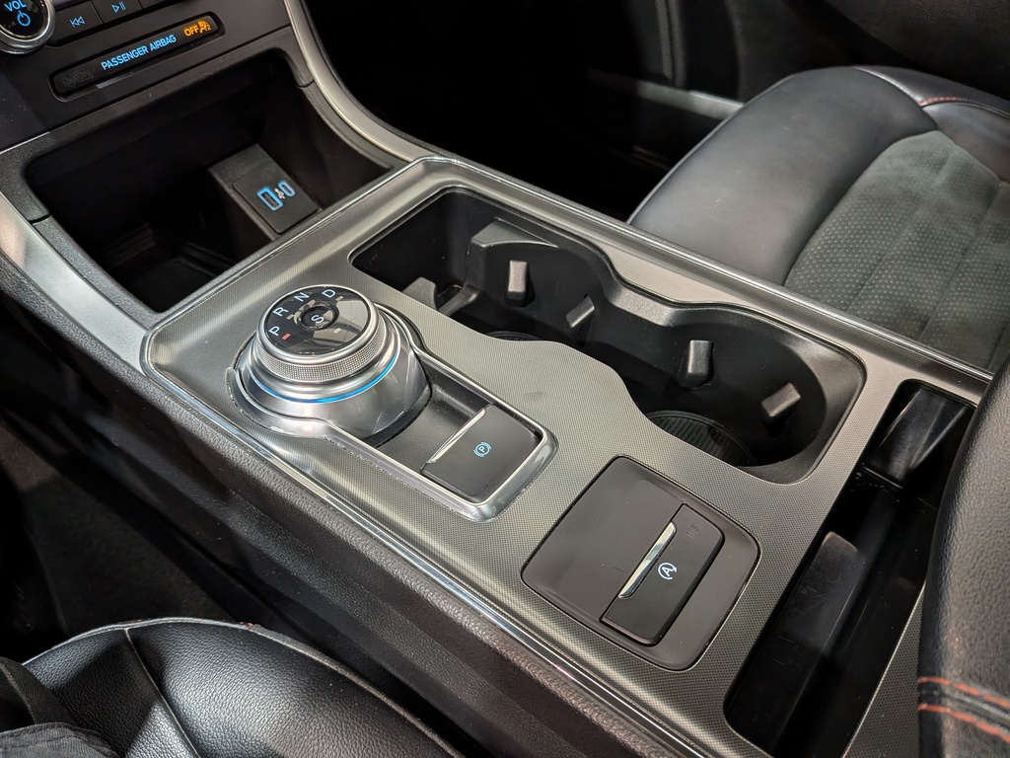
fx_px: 700
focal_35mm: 24
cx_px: 505
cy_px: 379
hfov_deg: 71.6
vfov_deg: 56.8
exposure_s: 1/60
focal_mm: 4.53
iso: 29
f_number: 1.7
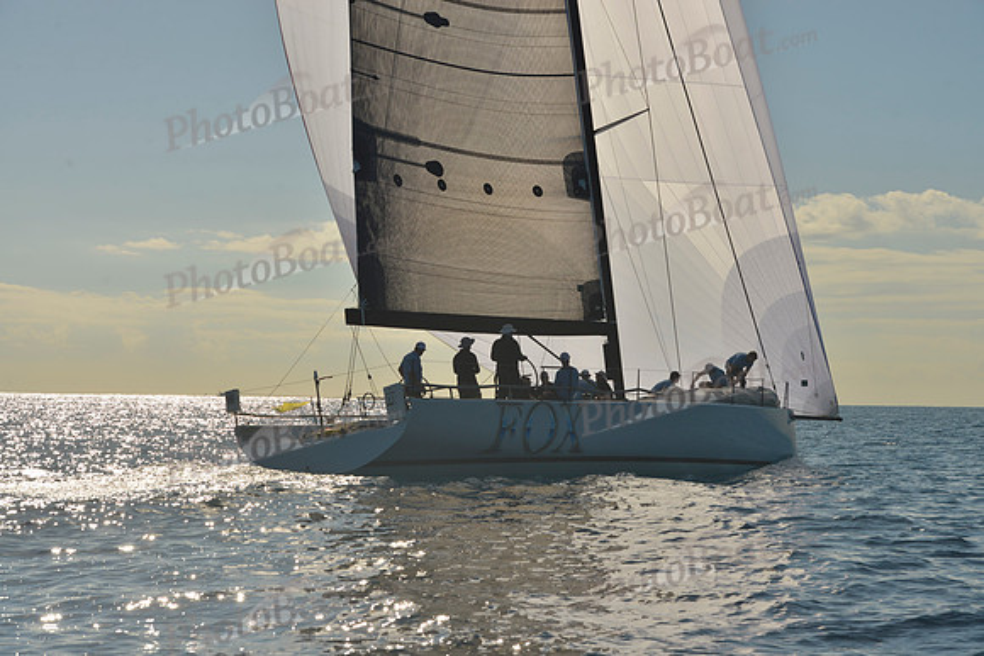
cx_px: 492
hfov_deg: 28.8
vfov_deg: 19.5
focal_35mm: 70
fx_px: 1914
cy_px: 328
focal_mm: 70
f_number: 10
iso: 200
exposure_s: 1/800
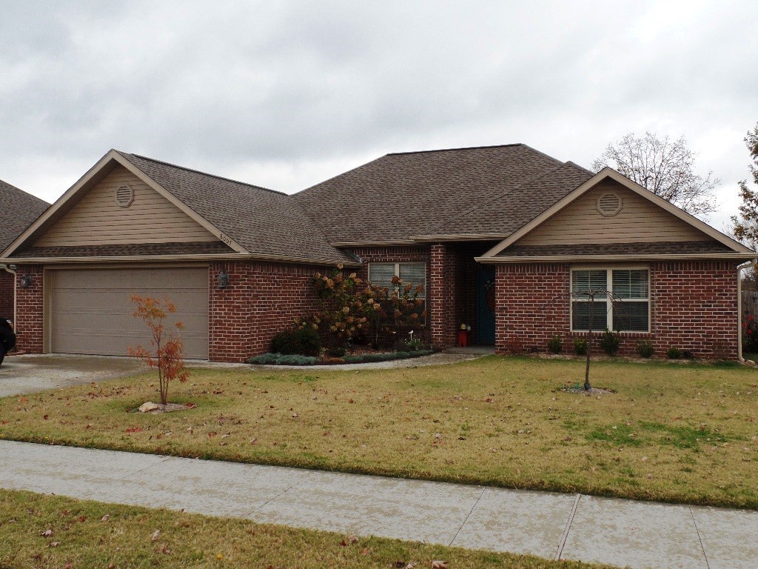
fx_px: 766
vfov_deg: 40.7
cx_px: 379
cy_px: 284
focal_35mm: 35
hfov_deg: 52.6
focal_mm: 6.2
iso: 80
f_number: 3.4
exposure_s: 1/90
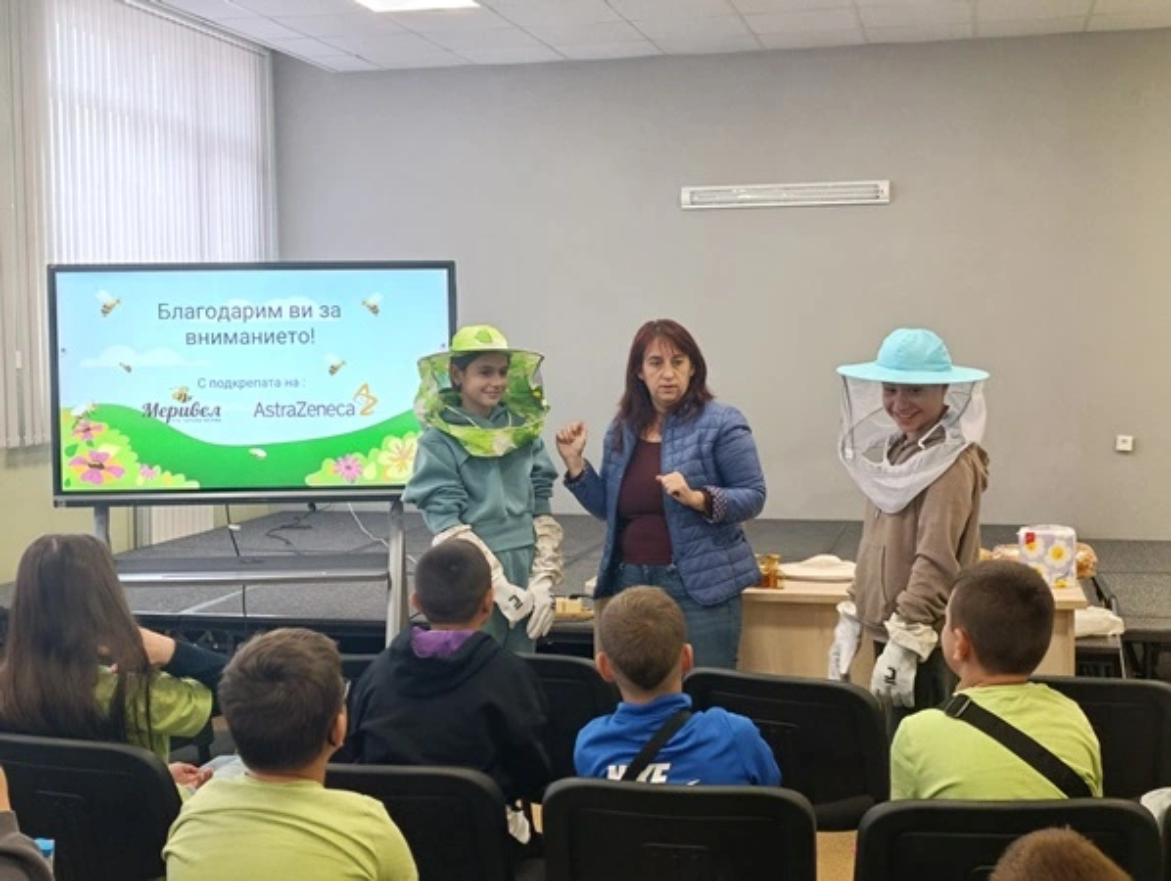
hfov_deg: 41.2
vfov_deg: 31.6
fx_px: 1558
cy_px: 440
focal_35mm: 46
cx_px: 586
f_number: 1.65
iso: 910
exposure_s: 1/100
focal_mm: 6.11
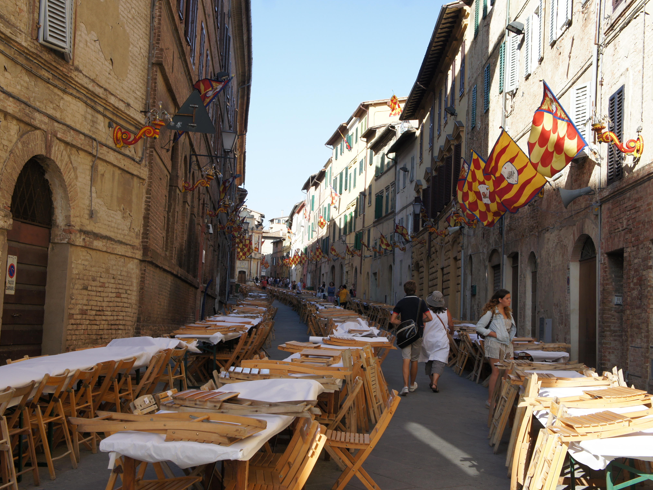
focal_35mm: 48
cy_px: 244
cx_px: 315
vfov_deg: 30.5
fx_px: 897
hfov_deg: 40.0
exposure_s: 1/200
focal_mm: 29
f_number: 8
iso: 200
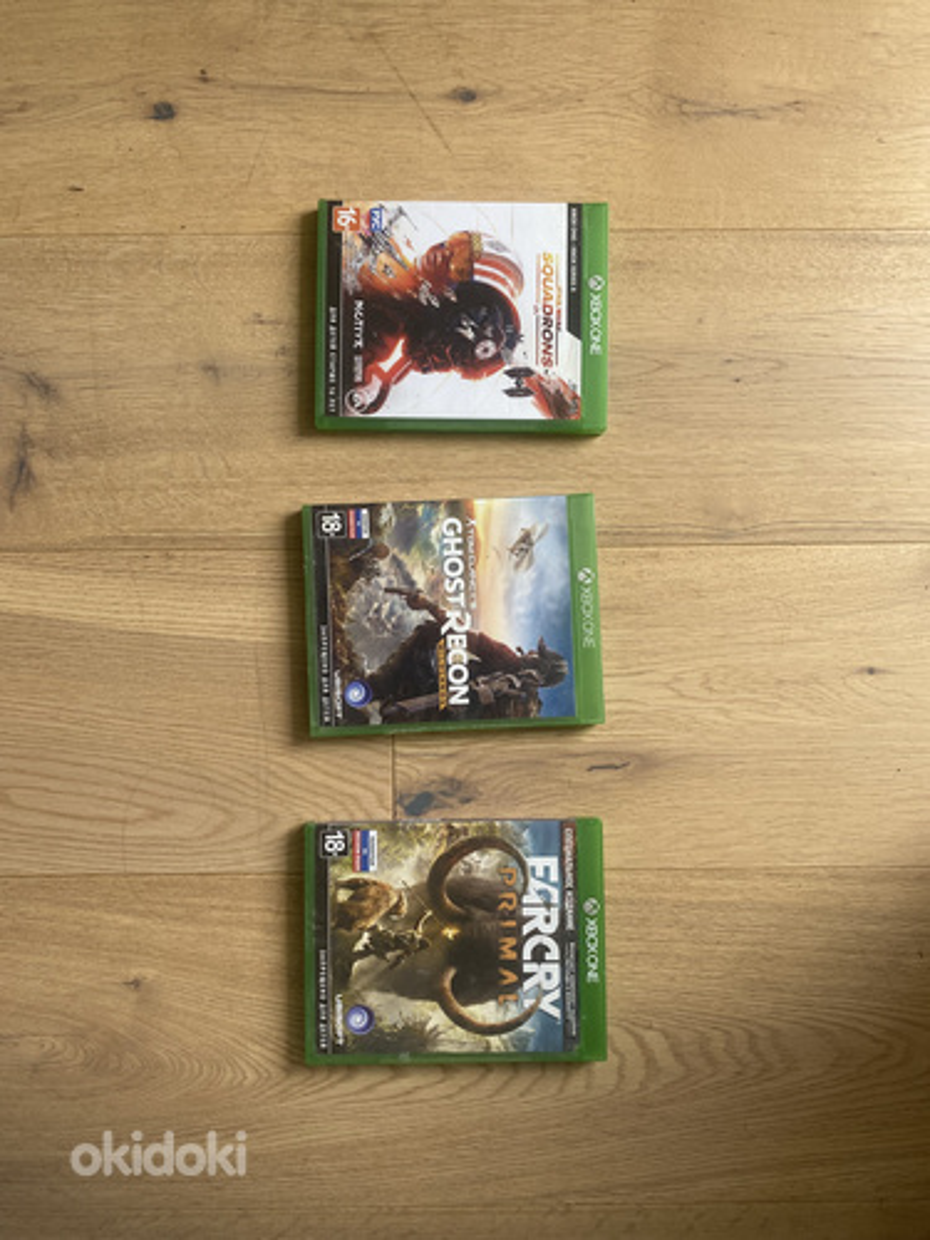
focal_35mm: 26
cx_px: 465
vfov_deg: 67.3
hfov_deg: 53.1
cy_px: 620
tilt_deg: -88.0
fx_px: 931
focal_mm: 4.25
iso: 80
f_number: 1.8
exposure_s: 1/122
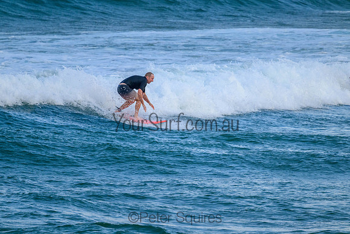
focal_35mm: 800
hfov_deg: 2.6
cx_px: 175
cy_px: 117
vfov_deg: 1.7
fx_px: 7779
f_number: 11
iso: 2000
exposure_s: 1/2000
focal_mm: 800
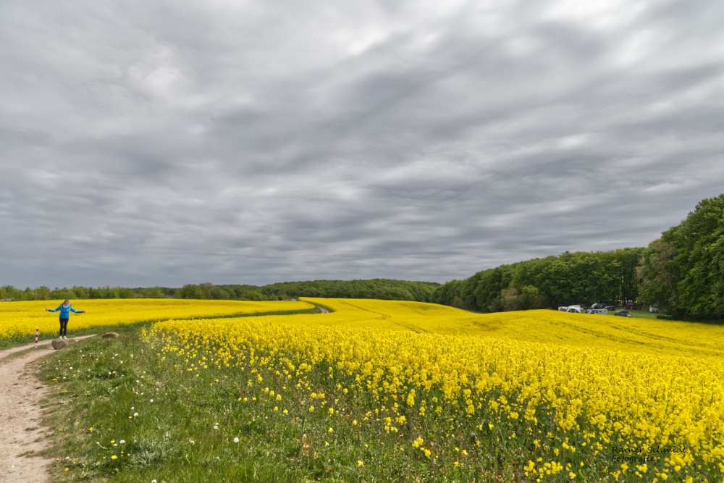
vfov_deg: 53.1
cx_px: 362
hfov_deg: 73.7
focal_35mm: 24
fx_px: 483
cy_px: 242
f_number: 8
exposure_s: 1/500
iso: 100
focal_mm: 24
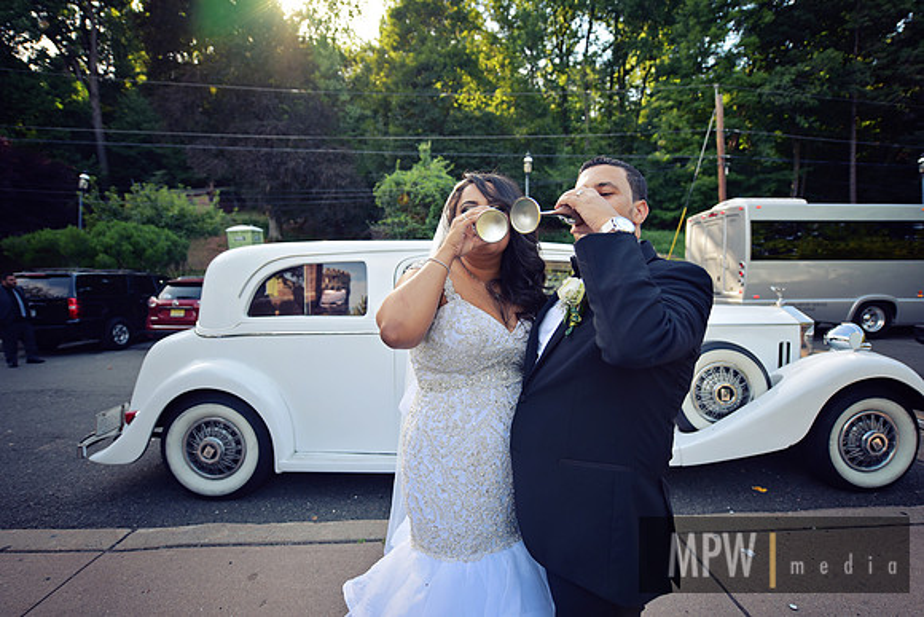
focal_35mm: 17
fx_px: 436
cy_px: 308
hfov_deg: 93.3
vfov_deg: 70.5
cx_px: 462
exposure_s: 1/640
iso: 200
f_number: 2.8
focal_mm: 17
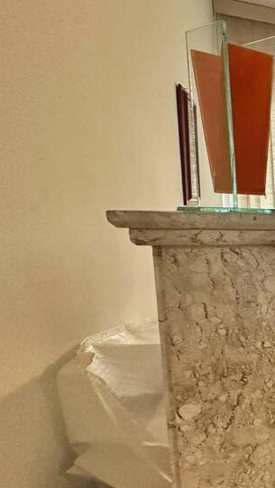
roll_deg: -1.7
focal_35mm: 40
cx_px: 608
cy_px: 277
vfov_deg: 50.3
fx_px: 518
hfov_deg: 16.8
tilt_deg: -6.4
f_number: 2.2
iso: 250
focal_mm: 2.22
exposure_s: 1/120
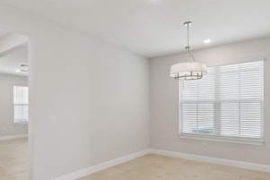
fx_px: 202
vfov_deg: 47.6
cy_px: 108
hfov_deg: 66.8
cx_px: 108
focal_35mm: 27
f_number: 10
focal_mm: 17
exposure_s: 1/60
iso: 1000
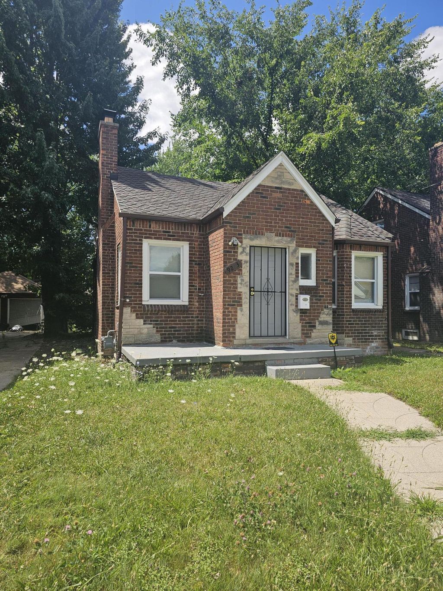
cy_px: 296
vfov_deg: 73.9
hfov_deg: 58.9
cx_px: 222
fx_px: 392
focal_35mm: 23
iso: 10
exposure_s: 1/532
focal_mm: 6.3
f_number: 1.7
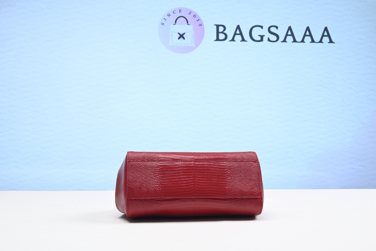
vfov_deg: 31.9
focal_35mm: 42
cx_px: 188
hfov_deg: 46.4
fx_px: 439
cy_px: 126
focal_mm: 42
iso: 100
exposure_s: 1/2
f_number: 16
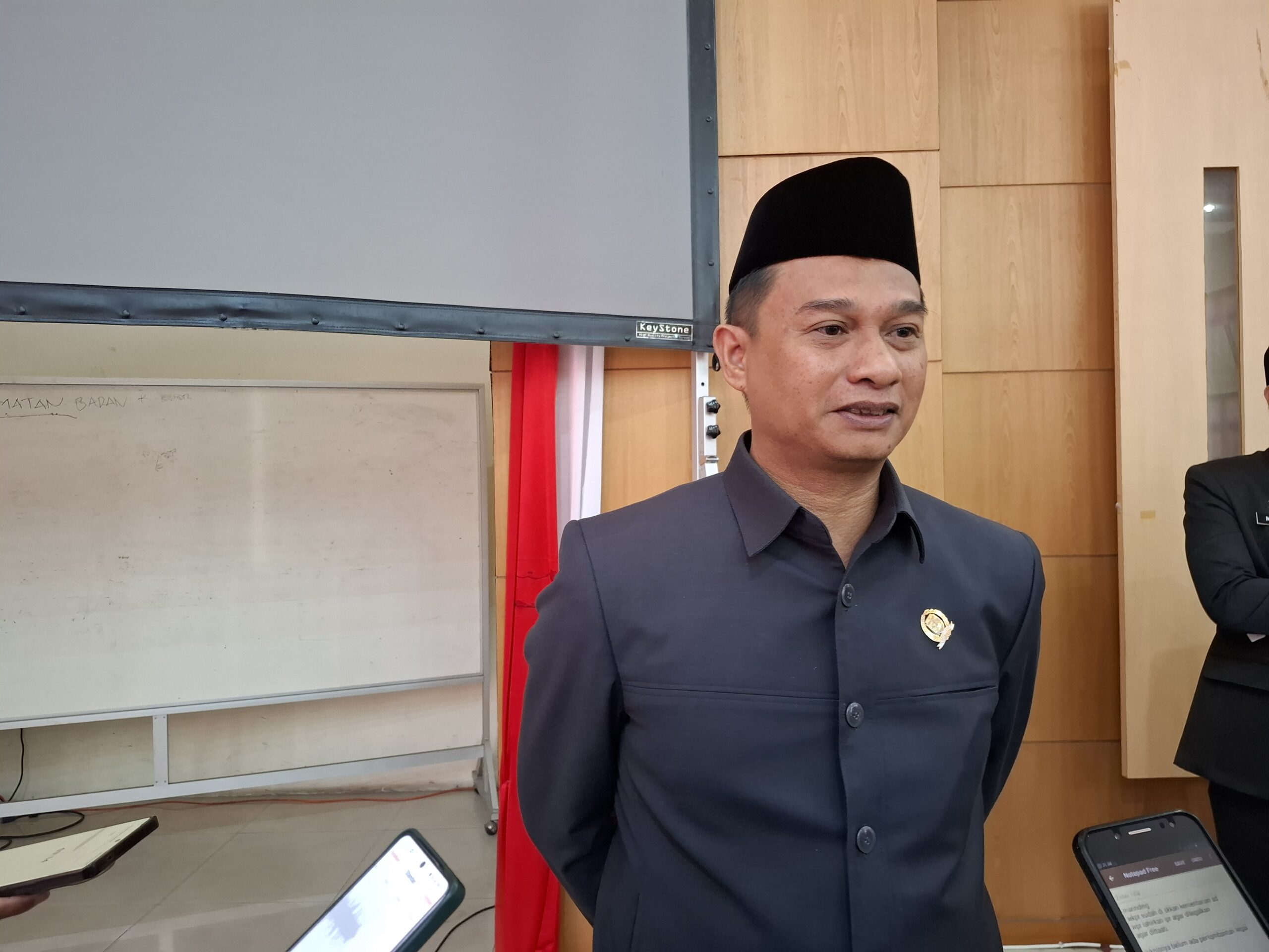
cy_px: 476
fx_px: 843
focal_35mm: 23
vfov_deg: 58.9
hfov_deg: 73.9
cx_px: 634
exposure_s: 1/25
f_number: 1.8
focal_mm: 5.54
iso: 500
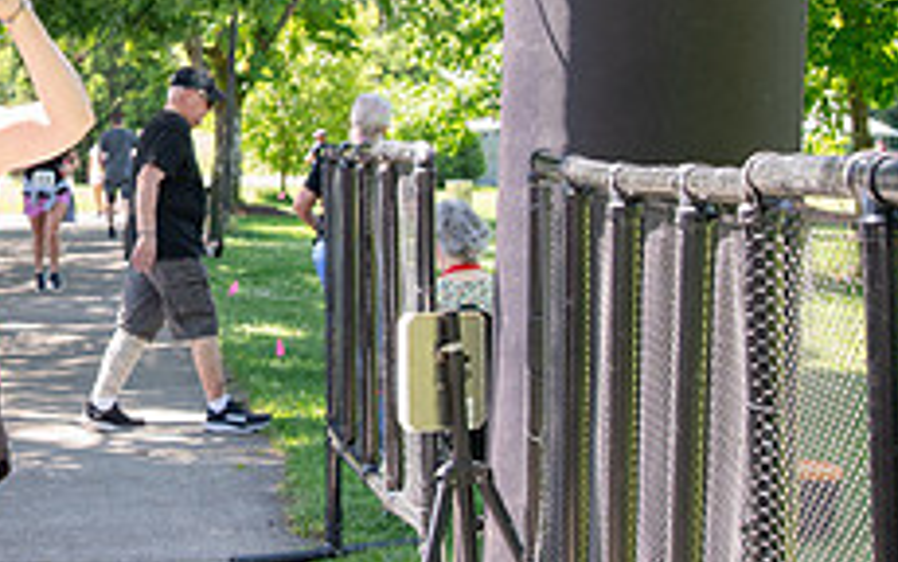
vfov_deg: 11.0
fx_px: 2889
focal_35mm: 118
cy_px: 51
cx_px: -66
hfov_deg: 17.1
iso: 500
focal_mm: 31
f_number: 4
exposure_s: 1/400
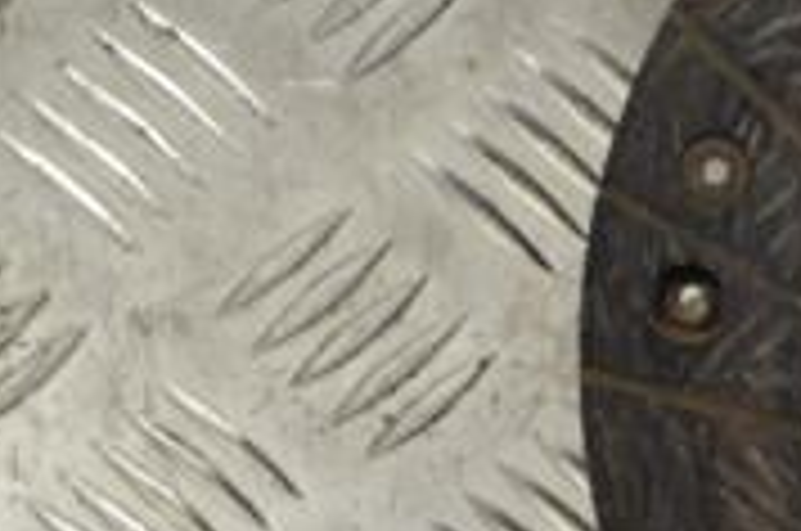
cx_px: 1242
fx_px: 6190
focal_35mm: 279
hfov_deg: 7.3
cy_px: 302
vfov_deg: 4.9
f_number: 8
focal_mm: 55
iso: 3200
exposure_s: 1/250
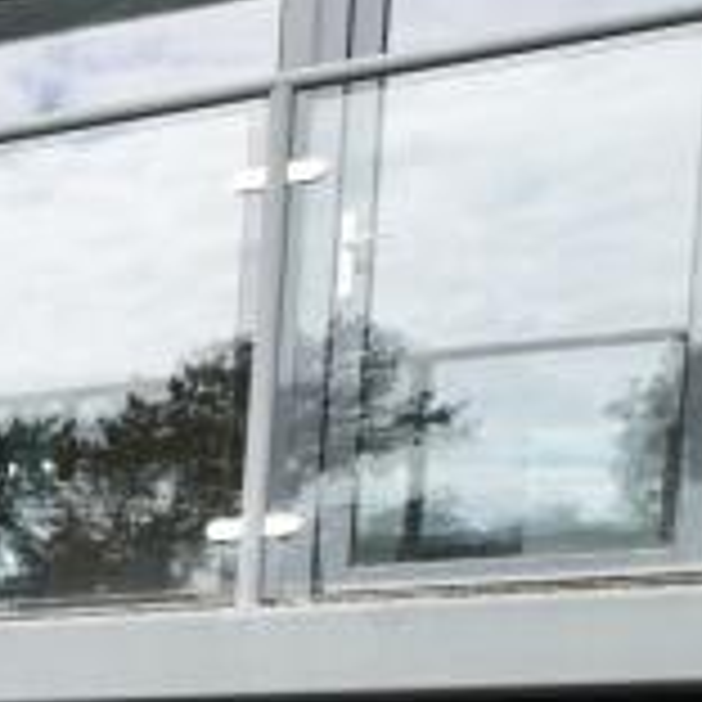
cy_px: 1091
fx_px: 2212
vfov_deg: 16.3
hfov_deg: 10.9
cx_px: -1458
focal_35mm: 96
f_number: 7.1
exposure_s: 1/200
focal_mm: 11.5
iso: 100
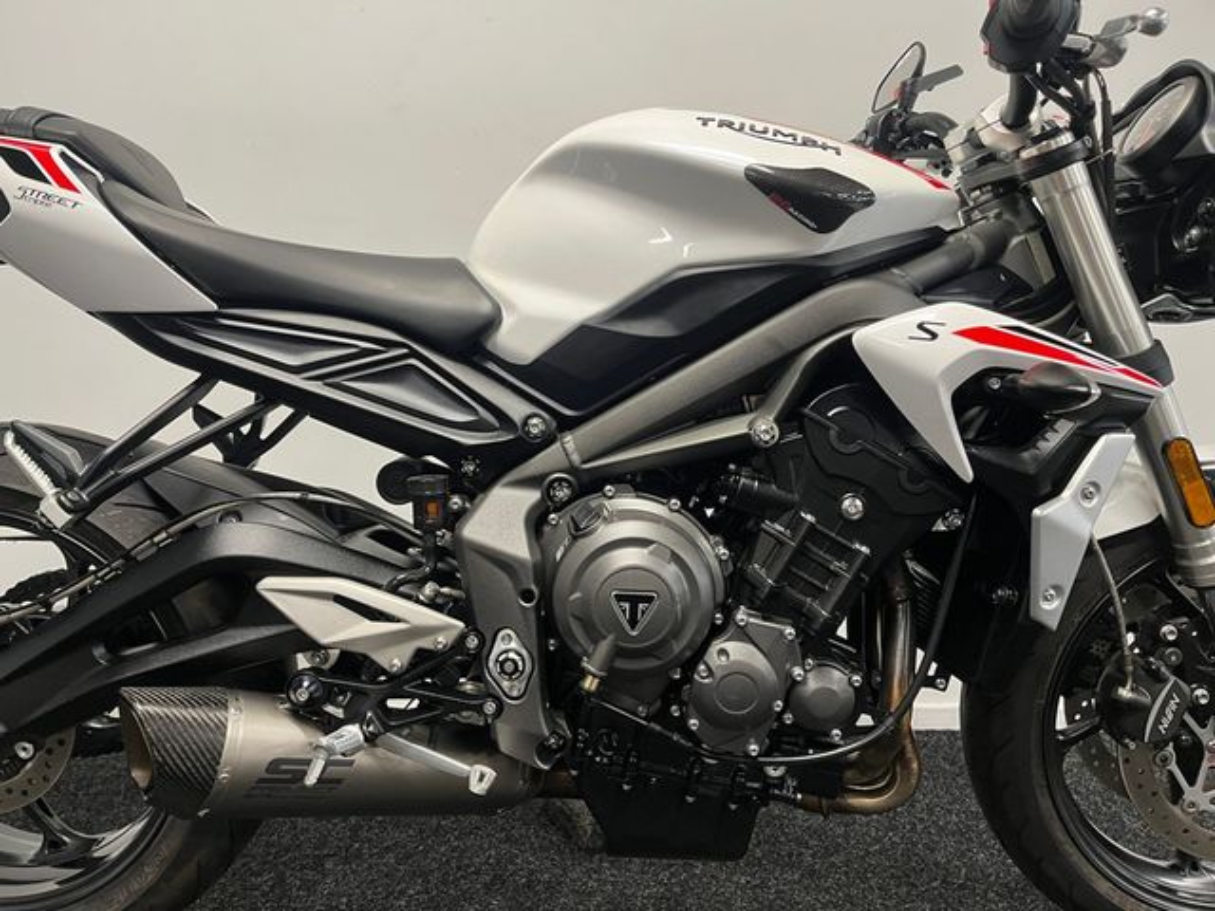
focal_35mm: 26
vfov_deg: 53.1
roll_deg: -0.1
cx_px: 608
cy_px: 456
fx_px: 913
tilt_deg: -8.4
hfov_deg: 67.3
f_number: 1.6
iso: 160
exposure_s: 1/50
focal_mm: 5.1
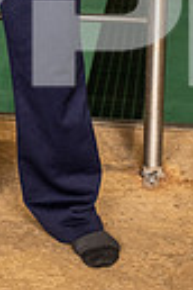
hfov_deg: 9.3
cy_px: -139
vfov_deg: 13.3
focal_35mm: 146
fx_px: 1174
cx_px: 11
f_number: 6.3
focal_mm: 42
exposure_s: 1/400
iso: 1000
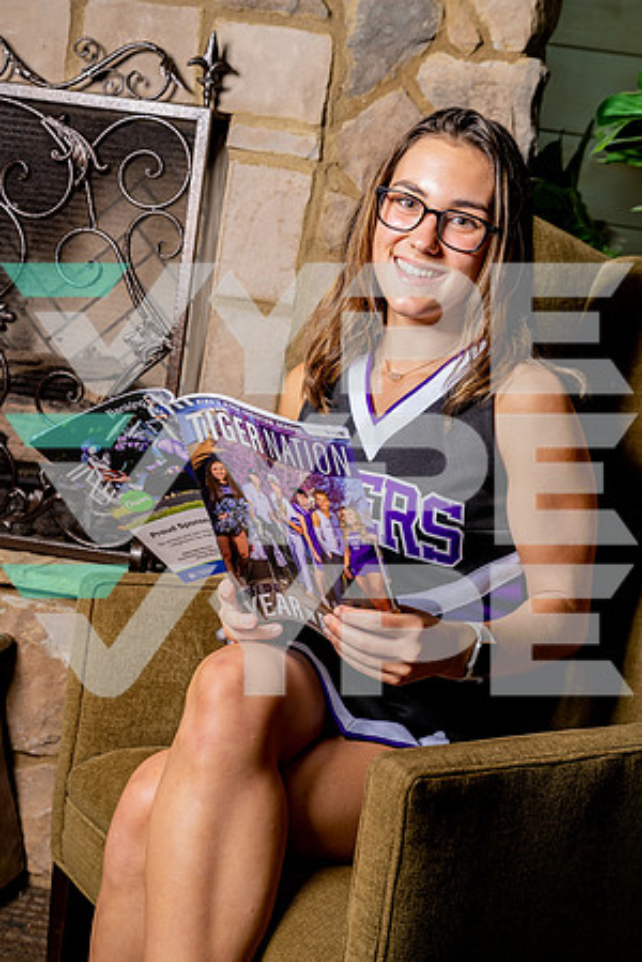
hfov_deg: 28.6
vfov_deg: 41.9
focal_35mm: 47
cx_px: 321
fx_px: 1257
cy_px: 481
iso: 200
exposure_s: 1/250
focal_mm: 47
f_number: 5.6
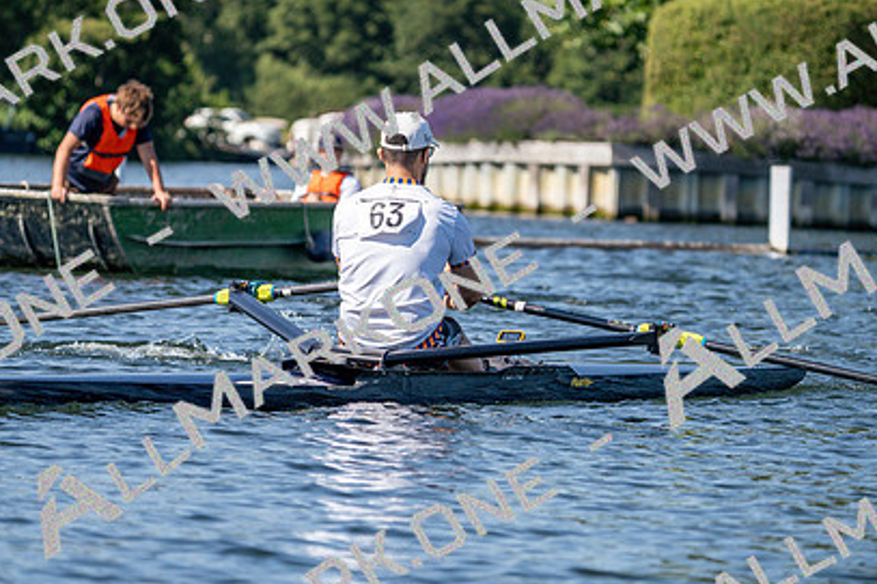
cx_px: 474
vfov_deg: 4.4
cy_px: 225
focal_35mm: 311
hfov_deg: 6.6
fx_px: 7573
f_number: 5.6
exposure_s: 1/1600
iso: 250
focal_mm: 218
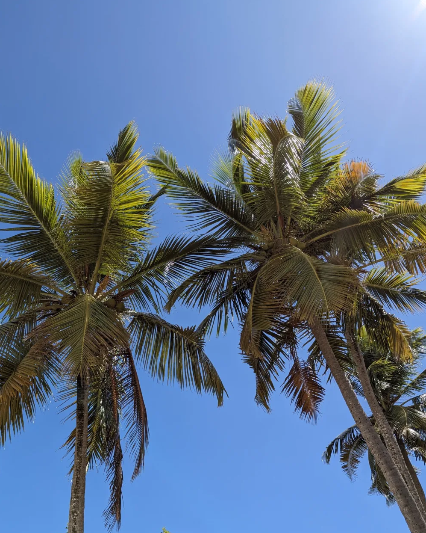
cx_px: 176
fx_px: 473
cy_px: 318
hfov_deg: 48.3
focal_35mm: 30
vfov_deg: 58.3
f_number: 1.85
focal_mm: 6.81
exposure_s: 1/1953
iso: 42
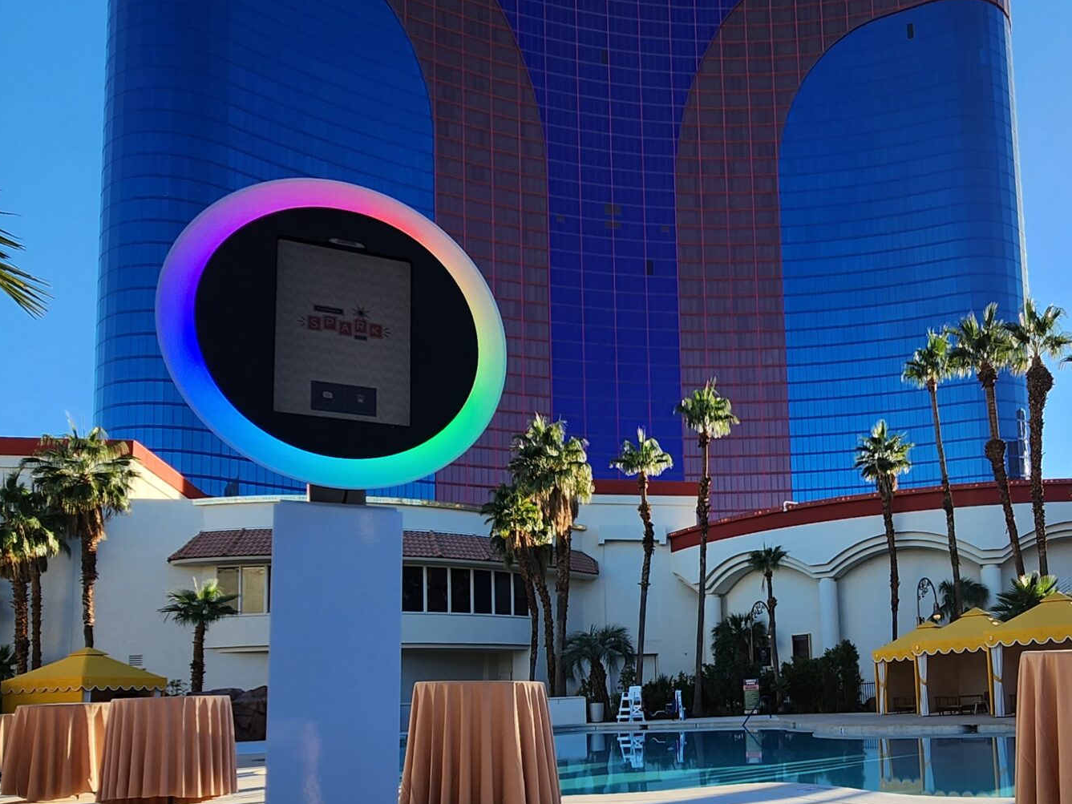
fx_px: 867
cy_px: 602
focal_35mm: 28
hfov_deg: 61.3
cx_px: 746
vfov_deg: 47.9
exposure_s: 1/900
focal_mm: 2.2
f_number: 2.2
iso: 50
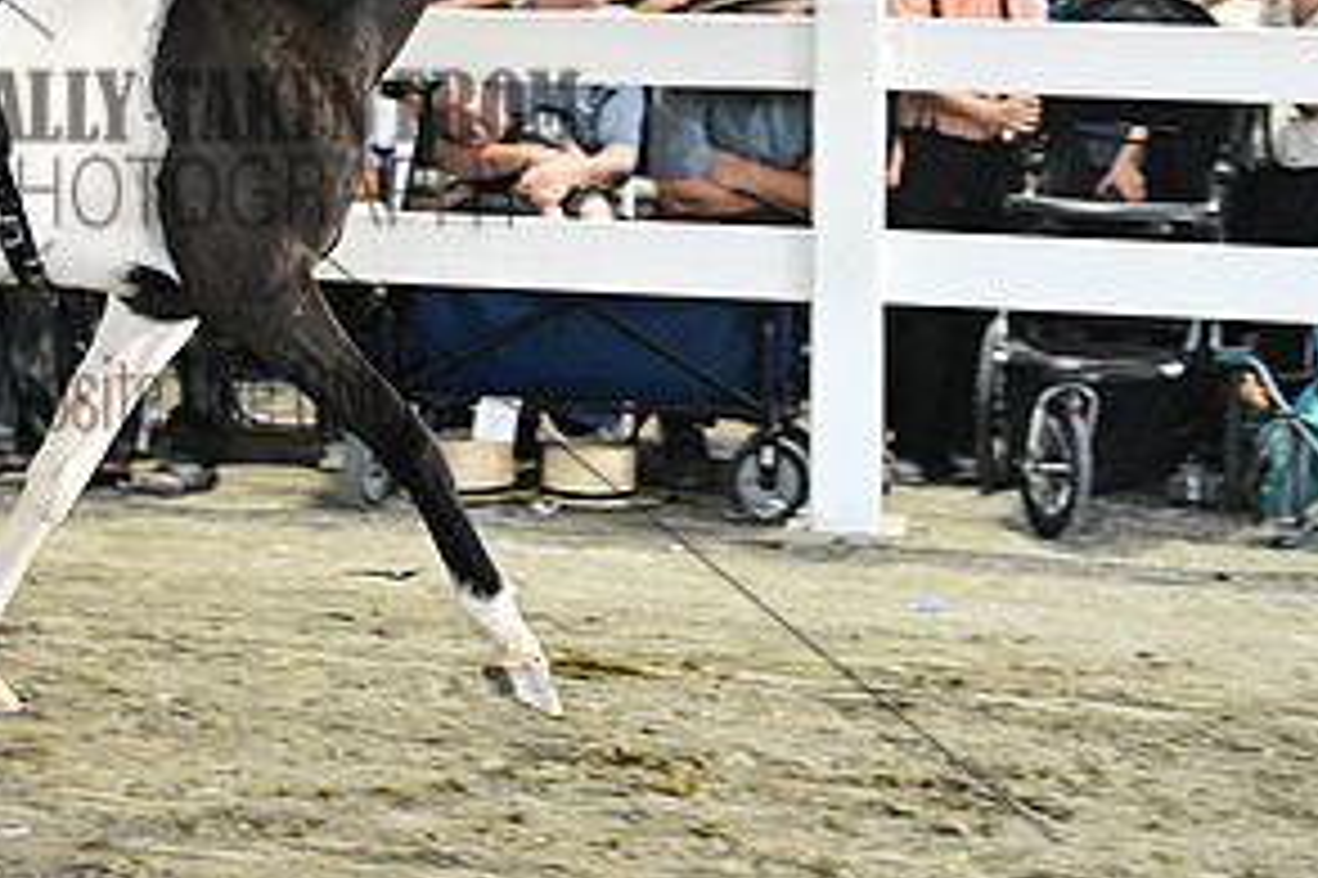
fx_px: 3695
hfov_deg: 19.9
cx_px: 189
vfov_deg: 13.5
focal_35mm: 101
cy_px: 142
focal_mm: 51
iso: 6400
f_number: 4
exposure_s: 1/357
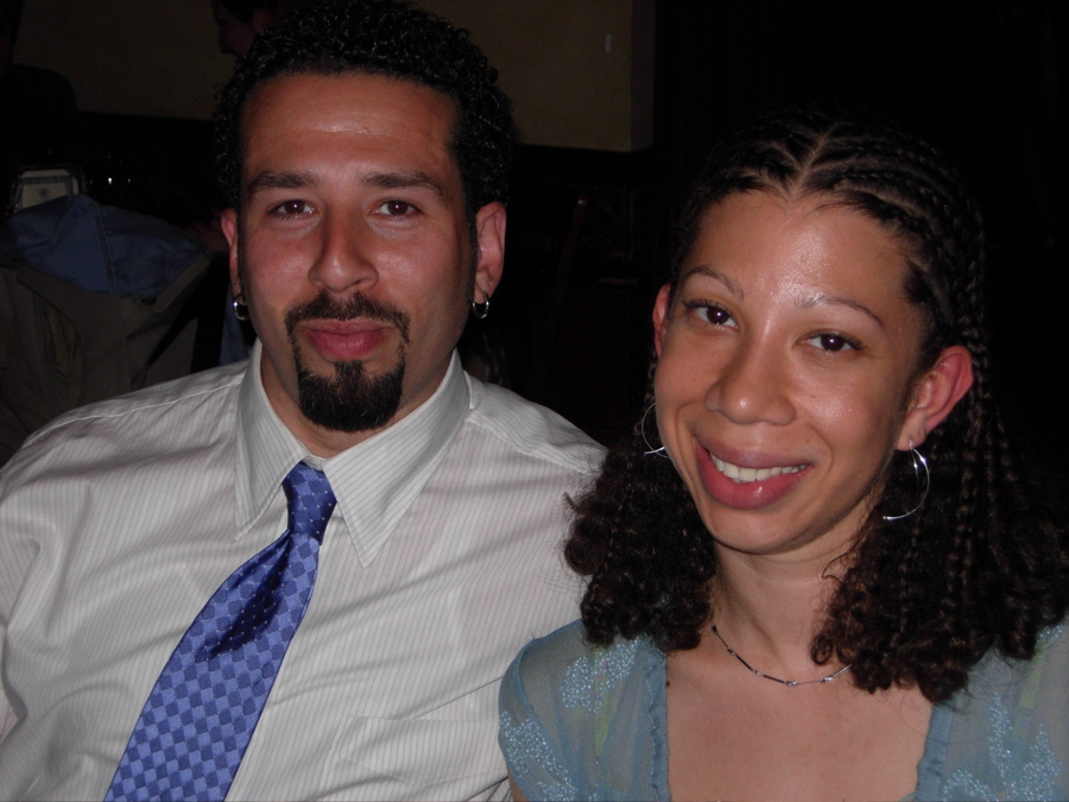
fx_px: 2316
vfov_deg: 19.6
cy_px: 401
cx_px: 534
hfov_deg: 26.0
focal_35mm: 75
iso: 77
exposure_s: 1/140
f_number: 3.9
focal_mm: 15.7
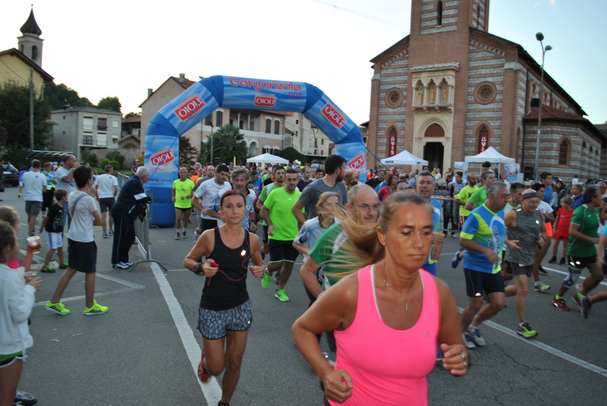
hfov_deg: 67.3
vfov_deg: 48.0
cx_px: 304
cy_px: 203
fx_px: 456
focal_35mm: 27
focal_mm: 18
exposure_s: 1/125
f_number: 3.5
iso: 180
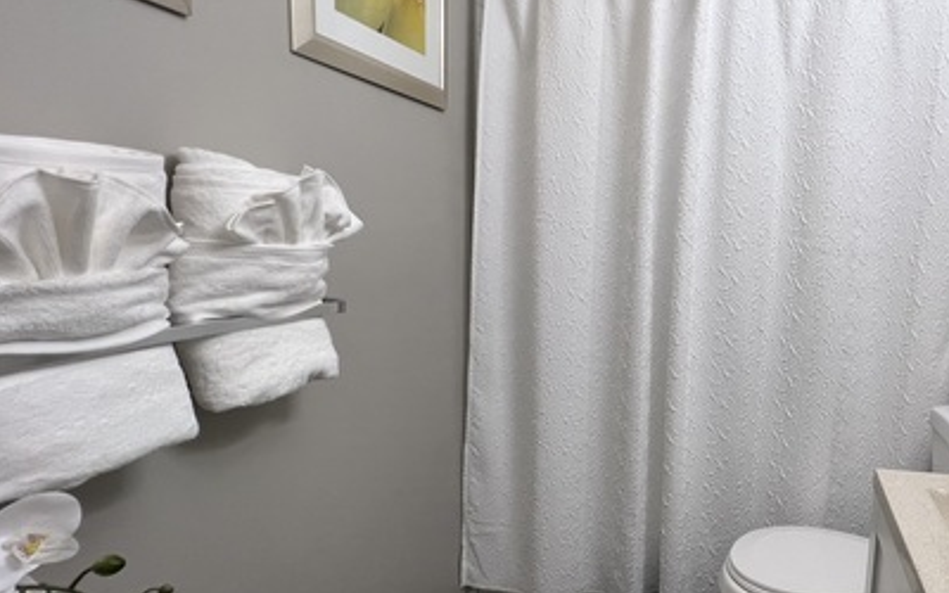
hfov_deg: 70.2
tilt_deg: -8.5
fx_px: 595
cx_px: 749
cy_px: 318
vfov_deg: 52.9
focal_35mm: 23
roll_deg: -3.6
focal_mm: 1.57
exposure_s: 1/120
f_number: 1.8
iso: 80
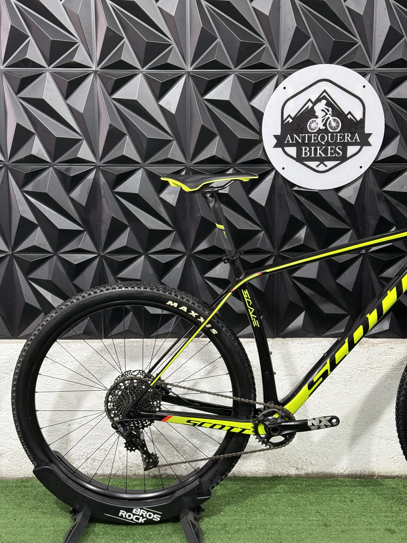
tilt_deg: -10.3
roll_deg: -0.1
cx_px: 204
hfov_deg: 30.3
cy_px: 272
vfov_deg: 39.7
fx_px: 752
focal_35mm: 48
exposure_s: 1/60
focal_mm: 6.76
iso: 200
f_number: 1.78
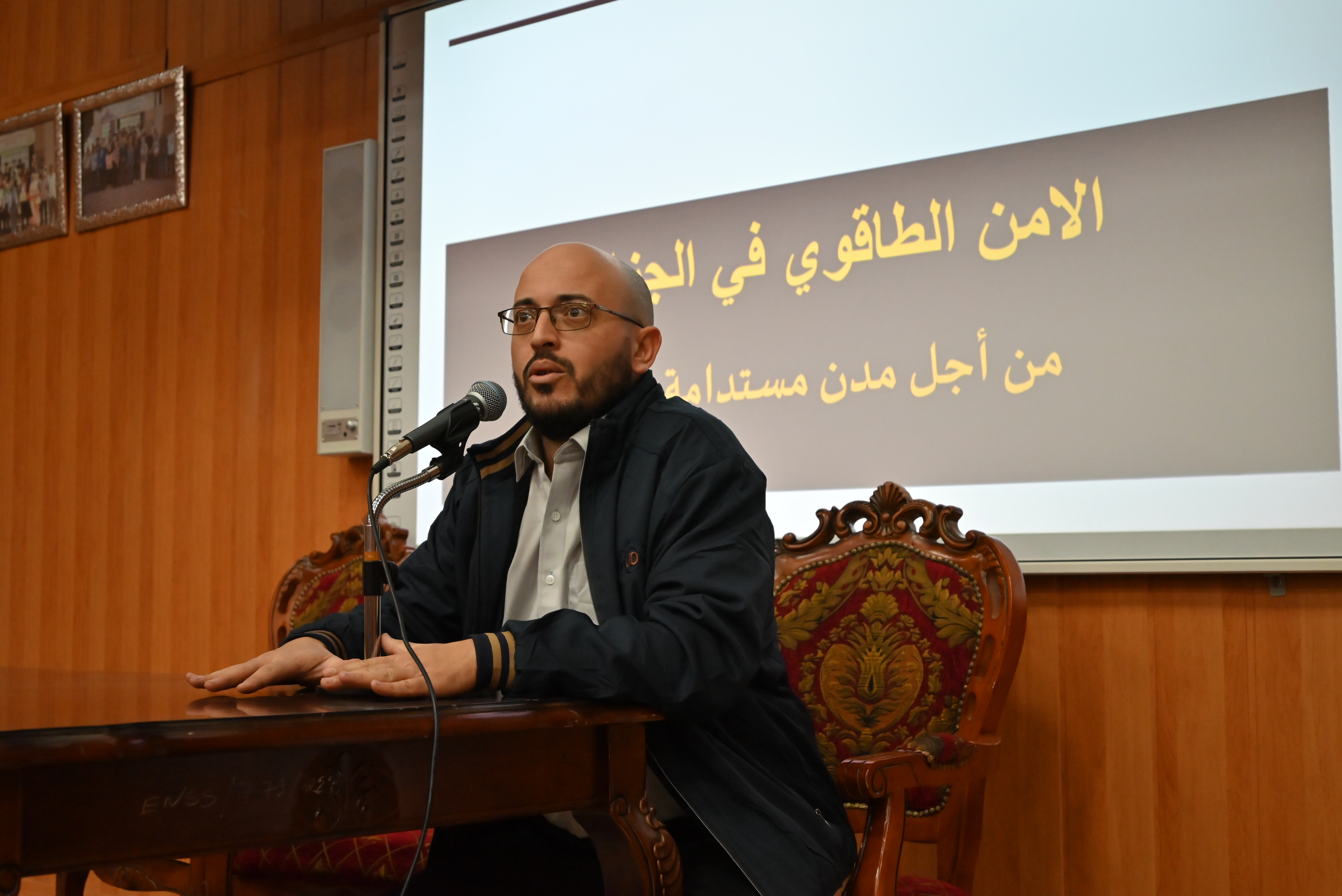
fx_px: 1865
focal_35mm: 50
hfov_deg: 39.6
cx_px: 671
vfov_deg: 27.0
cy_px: 448
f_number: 6.3
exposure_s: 1/100
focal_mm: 50
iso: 3200
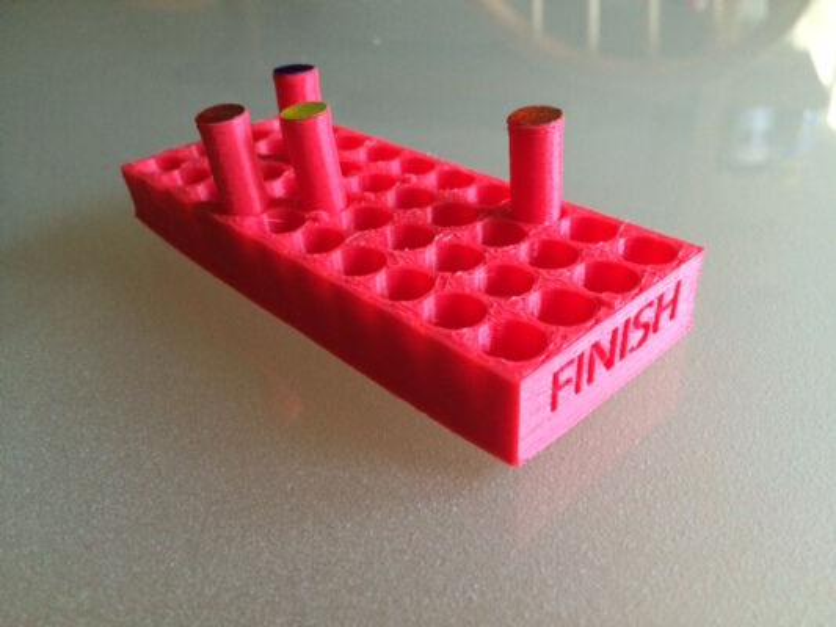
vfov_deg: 48.2
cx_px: 418
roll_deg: +3.9
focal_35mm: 29
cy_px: 314
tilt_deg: -34.1
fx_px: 701
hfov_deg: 61.6
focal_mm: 4.15
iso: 320
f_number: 2.2
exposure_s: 1/20
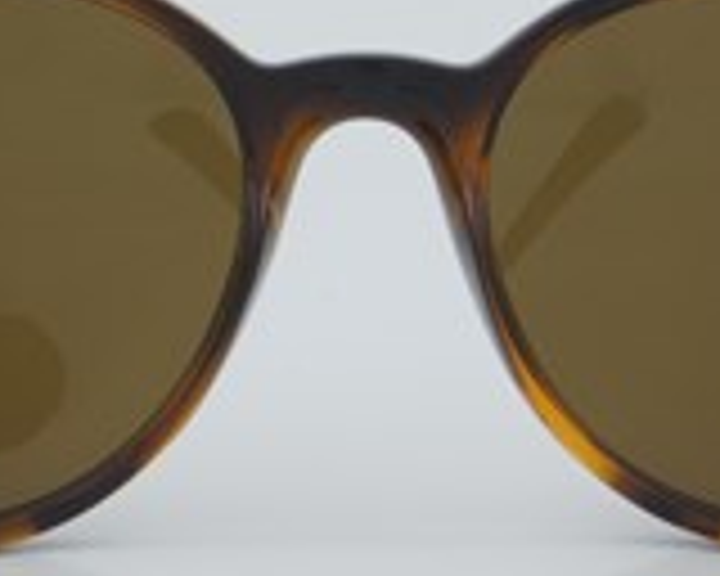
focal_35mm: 193
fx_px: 4116
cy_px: 252
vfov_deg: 8.0
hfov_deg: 10.0
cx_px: 382
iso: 100
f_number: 29
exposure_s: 1/4
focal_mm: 55
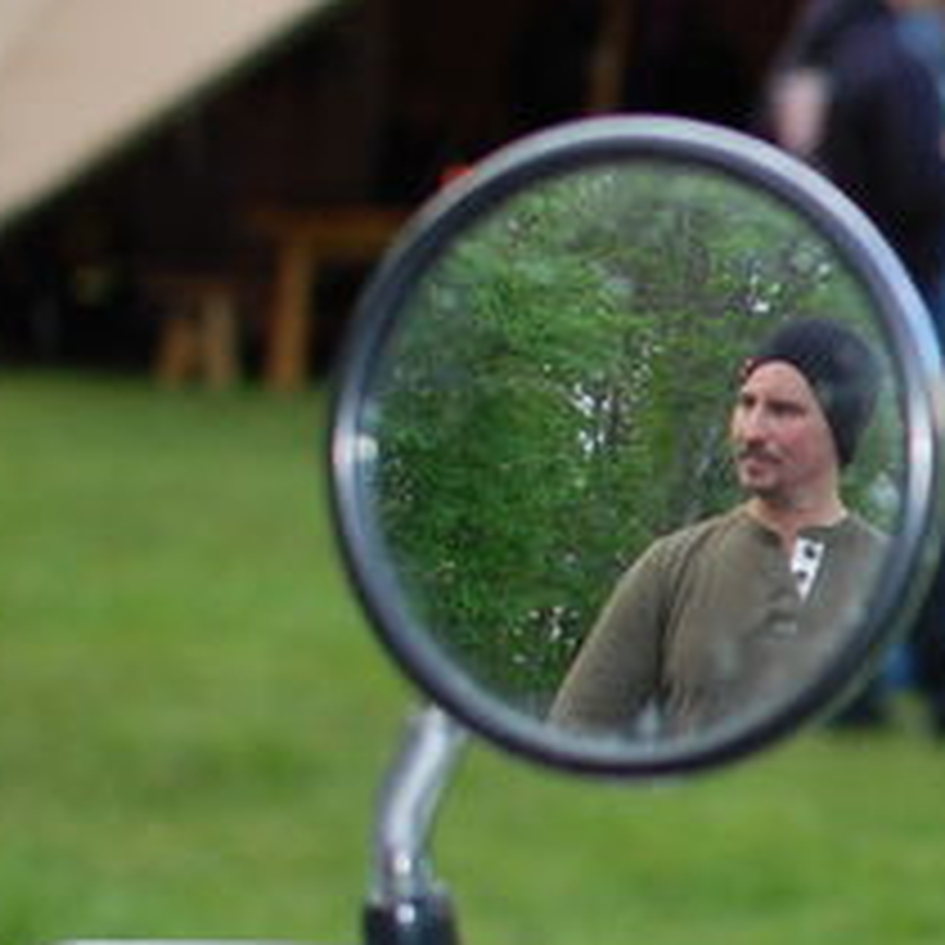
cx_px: 1658
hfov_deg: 9.8
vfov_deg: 10.3
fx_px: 5239
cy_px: 434
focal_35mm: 170
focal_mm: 35
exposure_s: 1/500
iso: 400
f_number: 2.8
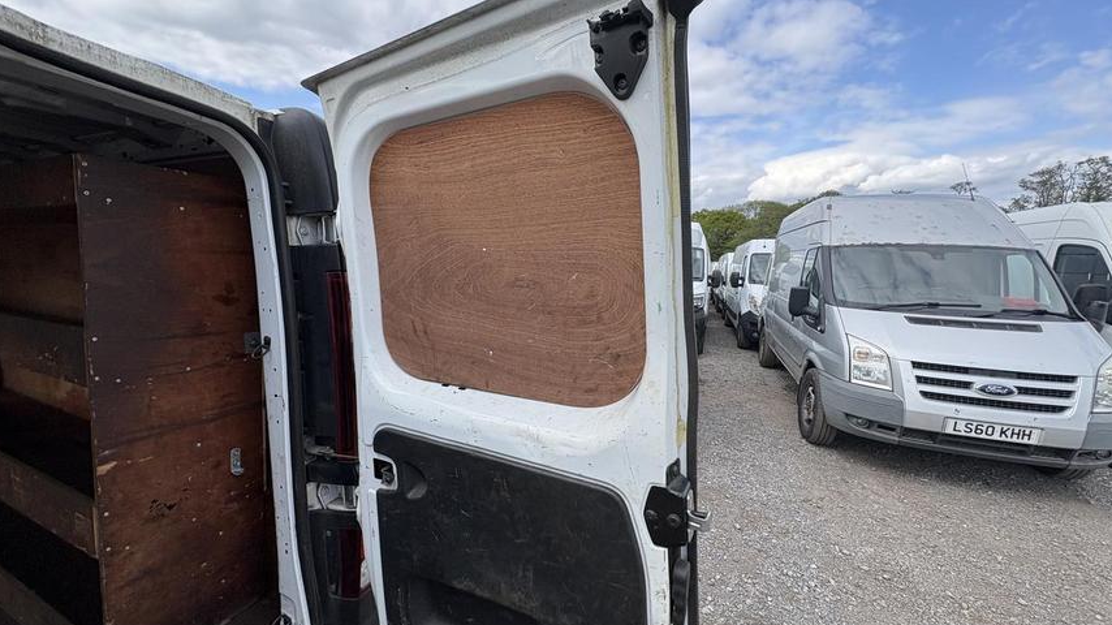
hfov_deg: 99.3
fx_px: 472
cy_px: 311
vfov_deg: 67.1
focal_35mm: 16
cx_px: 535
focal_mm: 2.22
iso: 50
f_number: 2.2
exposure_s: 1/796
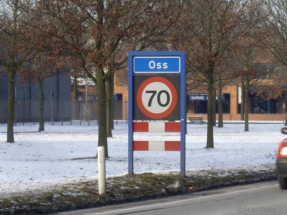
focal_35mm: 113
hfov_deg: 17.4
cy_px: 108
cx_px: 144
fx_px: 937
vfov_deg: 13.1
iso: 64
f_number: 5.4
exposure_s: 1/160
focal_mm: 23.7
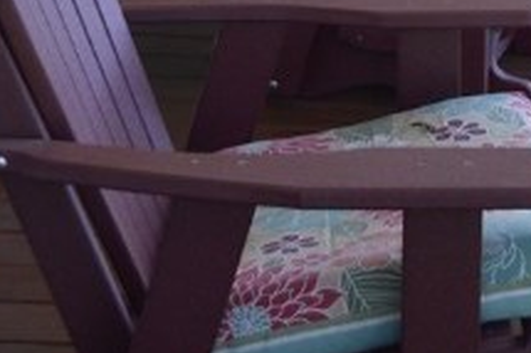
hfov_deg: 14.5
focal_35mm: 139
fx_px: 2049
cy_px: -484
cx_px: 524
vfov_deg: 8.9
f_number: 5.6
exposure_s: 1/125
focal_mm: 26
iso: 280
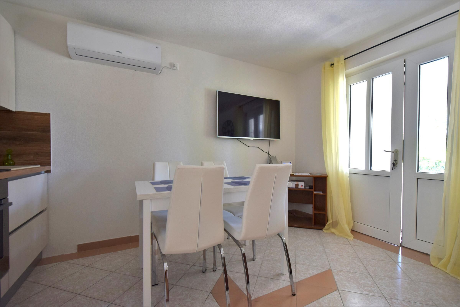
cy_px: 154
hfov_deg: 100.4
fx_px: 192
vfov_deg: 77.3
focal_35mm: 15
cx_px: 230
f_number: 4
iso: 400
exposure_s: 1/60
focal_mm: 10
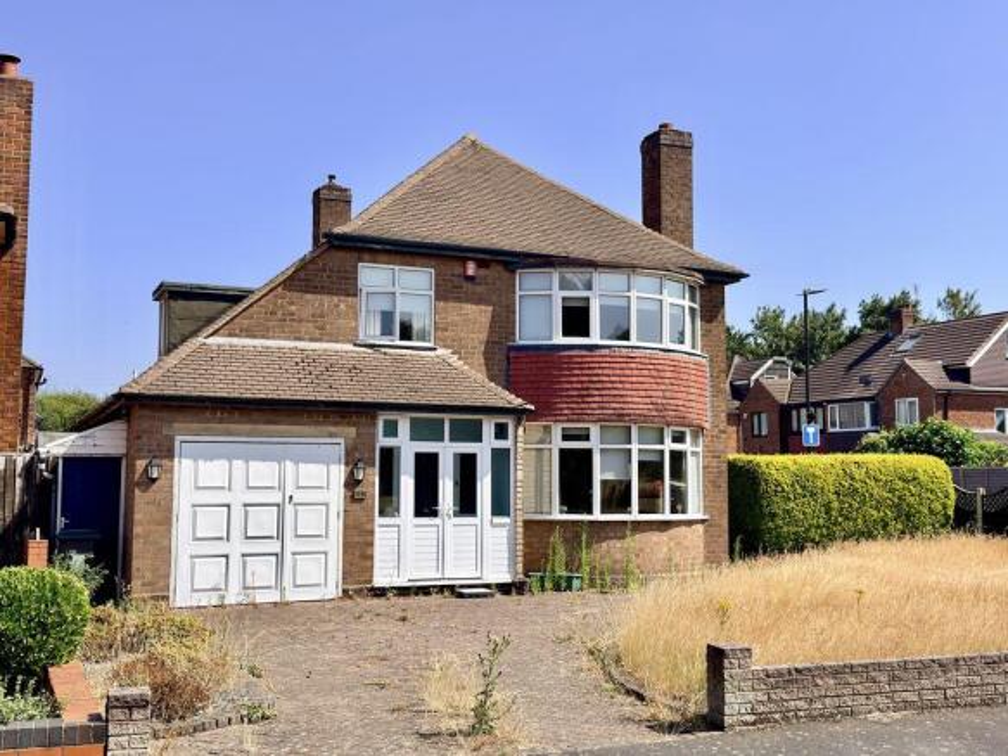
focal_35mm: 40
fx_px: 1165
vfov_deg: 35.9
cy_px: 378
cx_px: 504
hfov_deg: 46.8
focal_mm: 6.76
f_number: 1.78
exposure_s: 1/4292
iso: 64
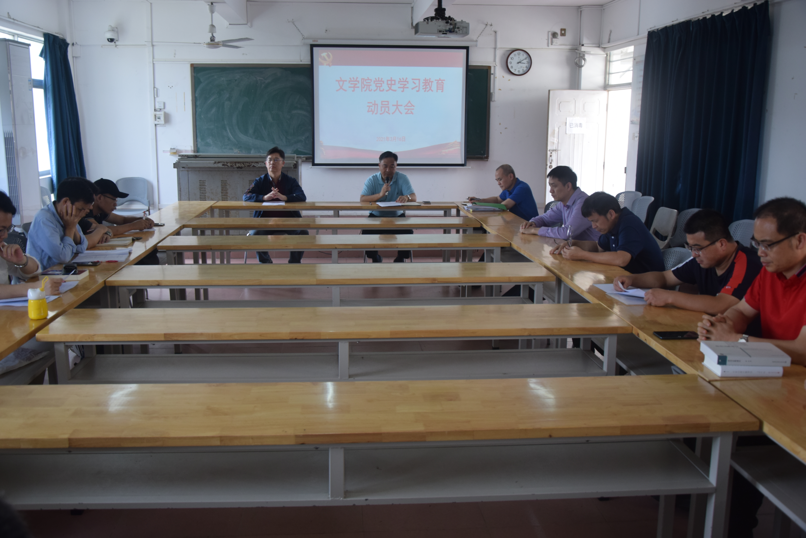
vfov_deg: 40.0
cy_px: 269
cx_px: 403
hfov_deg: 57.2
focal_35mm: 33
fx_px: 739
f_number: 5
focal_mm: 22
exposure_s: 1/100
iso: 400
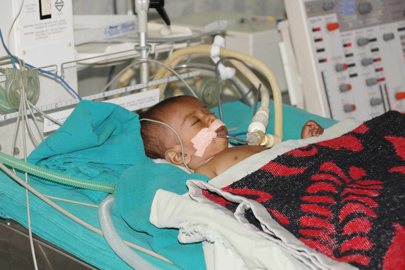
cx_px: 202
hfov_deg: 16.1
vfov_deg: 10.8
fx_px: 1435
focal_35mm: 128
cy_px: 135
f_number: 5.6
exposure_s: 1/60
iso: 400
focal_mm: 85
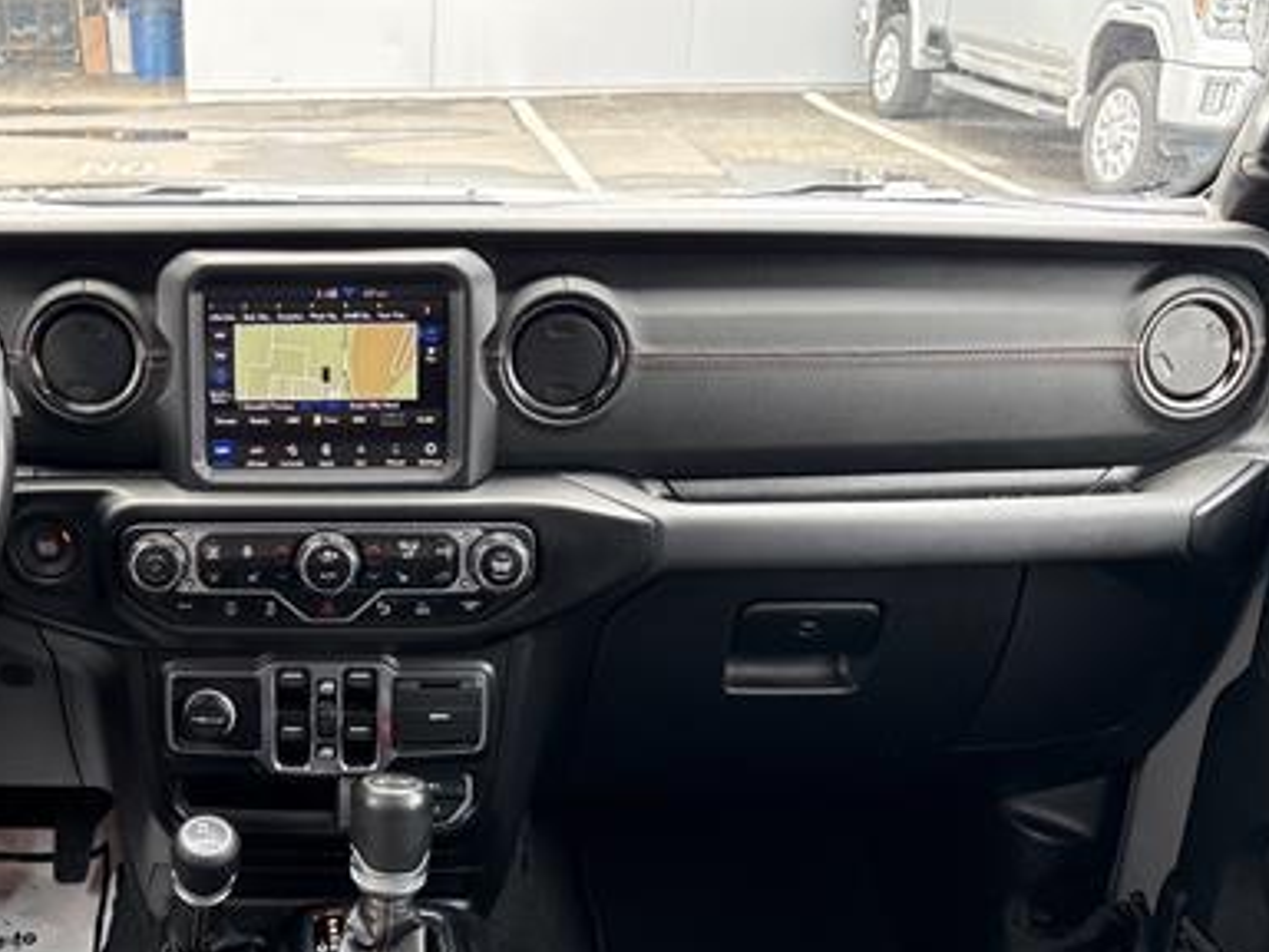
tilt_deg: -20.7
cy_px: 493
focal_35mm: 40
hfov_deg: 45.0
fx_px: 1466
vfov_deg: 36.0
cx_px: 297
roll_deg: +1.5
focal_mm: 6.76
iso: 200
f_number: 1.78
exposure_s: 1/60
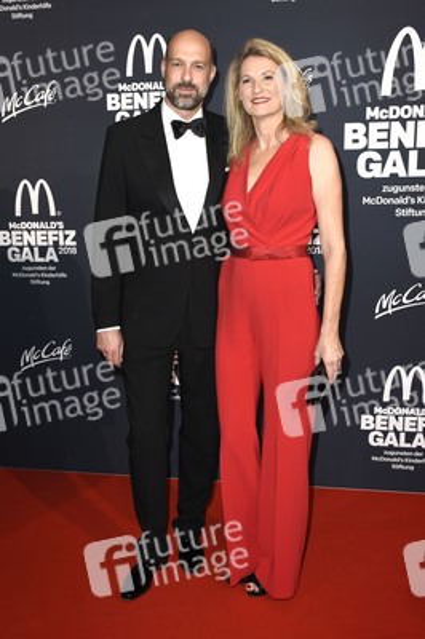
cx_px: 212
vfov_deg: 53.2
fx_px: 639
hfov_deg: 36.8
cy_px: 320
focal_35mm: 36
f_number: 6.3
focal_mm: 24
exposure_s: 1/160
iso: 640
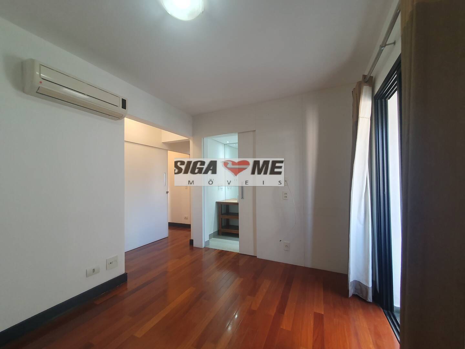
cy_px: 174
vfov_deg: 89.9
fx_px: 175
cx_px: 232
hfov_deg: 106.2
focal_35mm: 13
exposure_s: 1/60
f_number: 2.2
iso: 160
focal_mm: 1.8
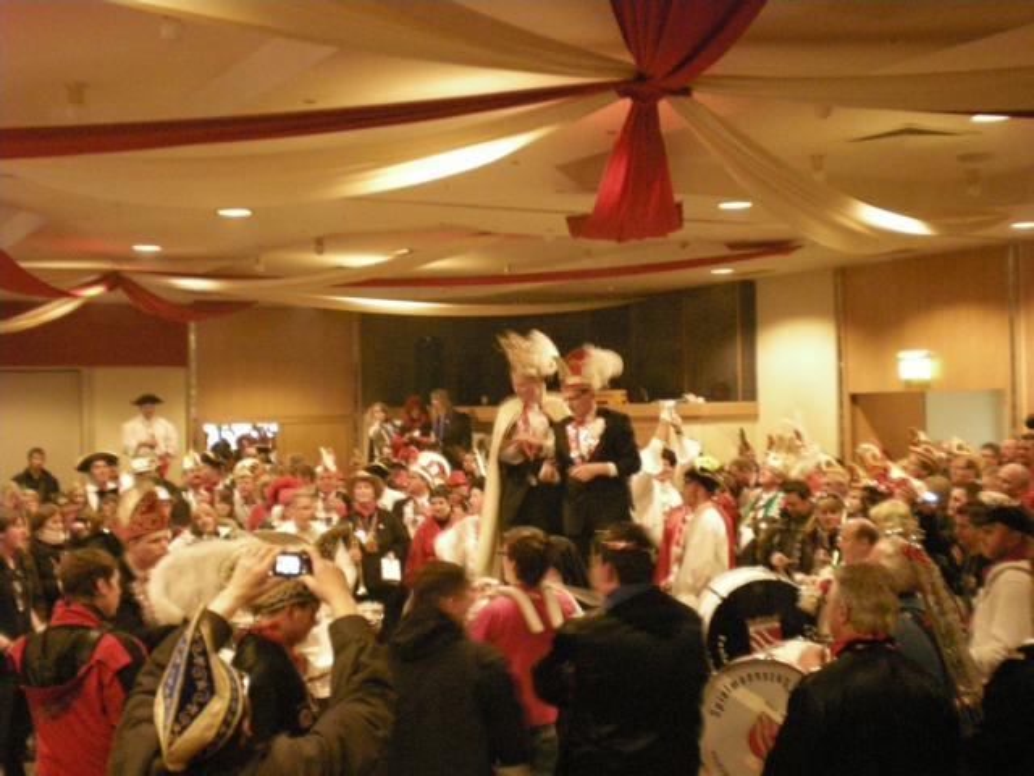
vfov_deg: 32.9
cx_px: 517
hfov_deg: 42.9
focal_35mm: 44
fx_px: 1314
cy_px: 388
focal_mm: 7.4
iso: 800
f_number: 3.5
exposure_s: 1/7.7
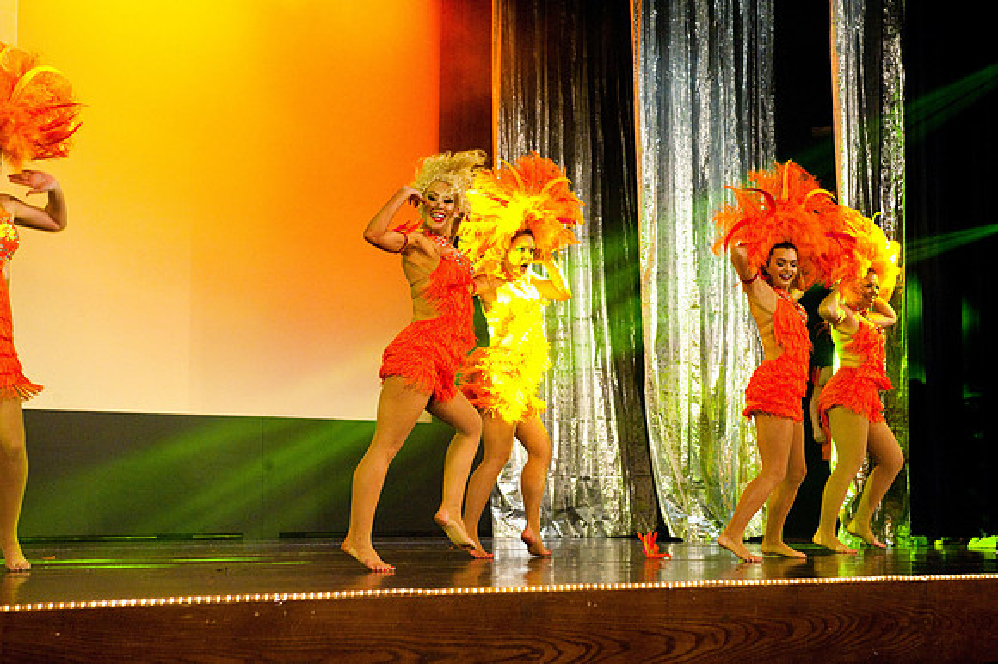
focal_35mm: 70
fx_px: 1939
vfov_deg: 19.4
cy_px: 332
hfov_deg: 28.9
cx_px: 499
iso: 3200
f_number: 5.6
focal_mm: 70
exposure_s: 1/200
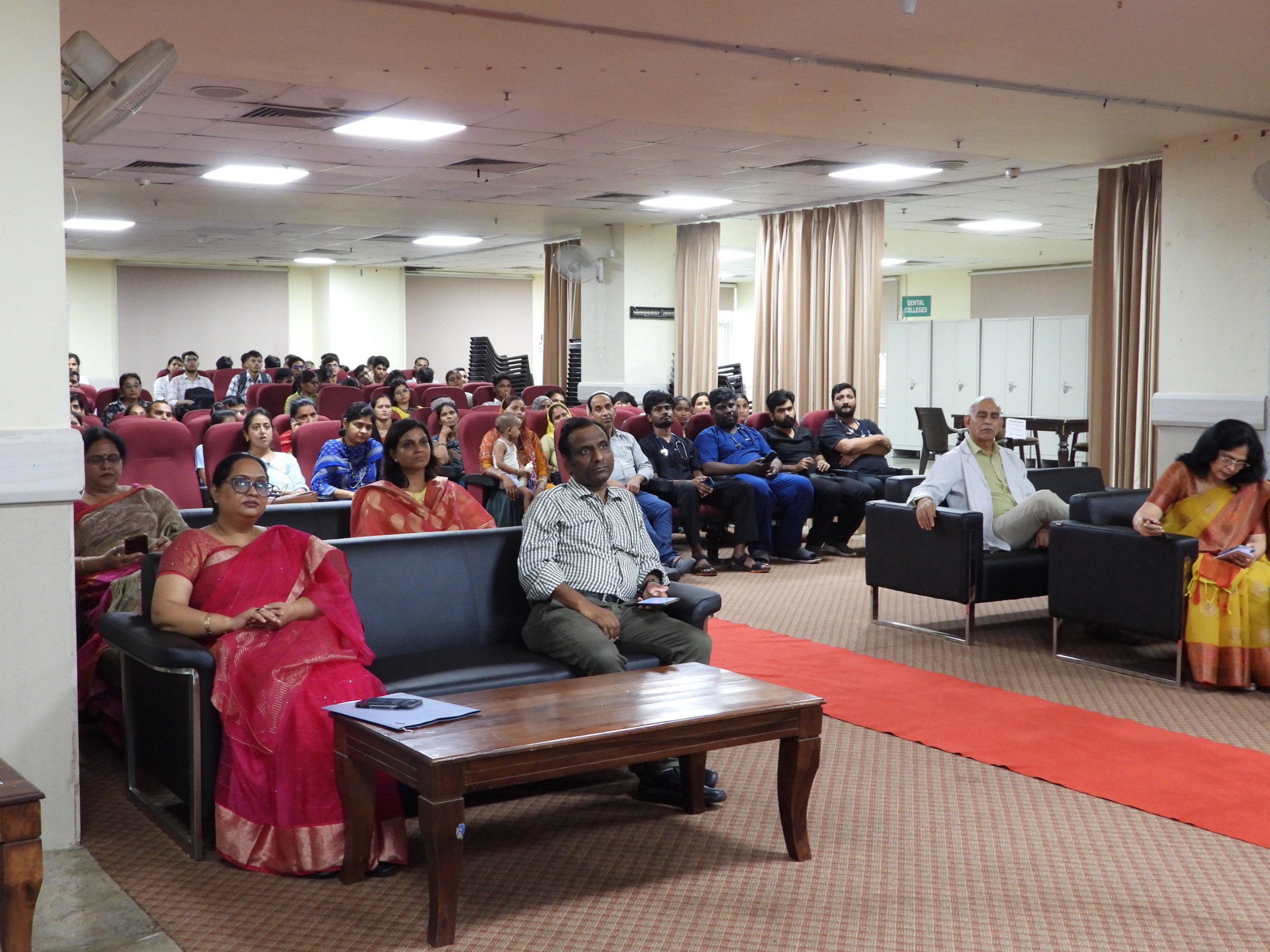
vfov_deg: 35.1
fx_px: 1504
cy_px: 476
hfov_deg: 45.8
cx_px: 635
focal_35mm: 41
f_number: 3.2
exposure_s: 1/15
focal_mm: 7.4
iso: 400
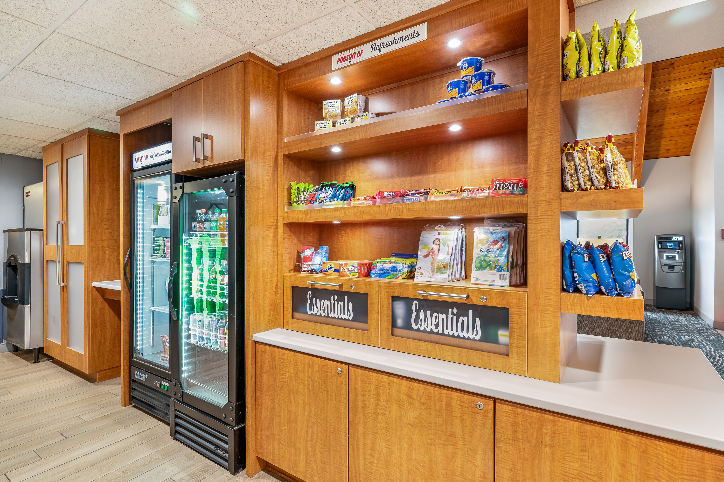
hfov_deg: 90.0
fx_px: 362
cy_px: 241
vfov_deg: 67.3
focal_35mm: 18
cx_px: 362
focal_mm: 18
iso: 250
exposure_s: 1
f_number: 8
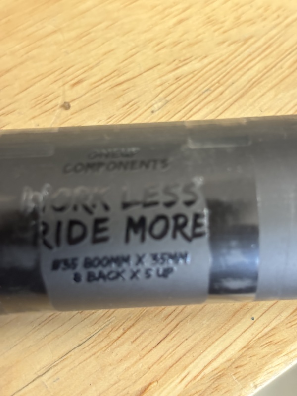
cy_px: 198
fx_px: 595
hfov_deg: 28.0
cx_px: 148
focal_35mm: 52
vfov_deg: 36.8
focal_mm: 5.96
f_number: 1.6
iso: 320
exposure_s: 1/24
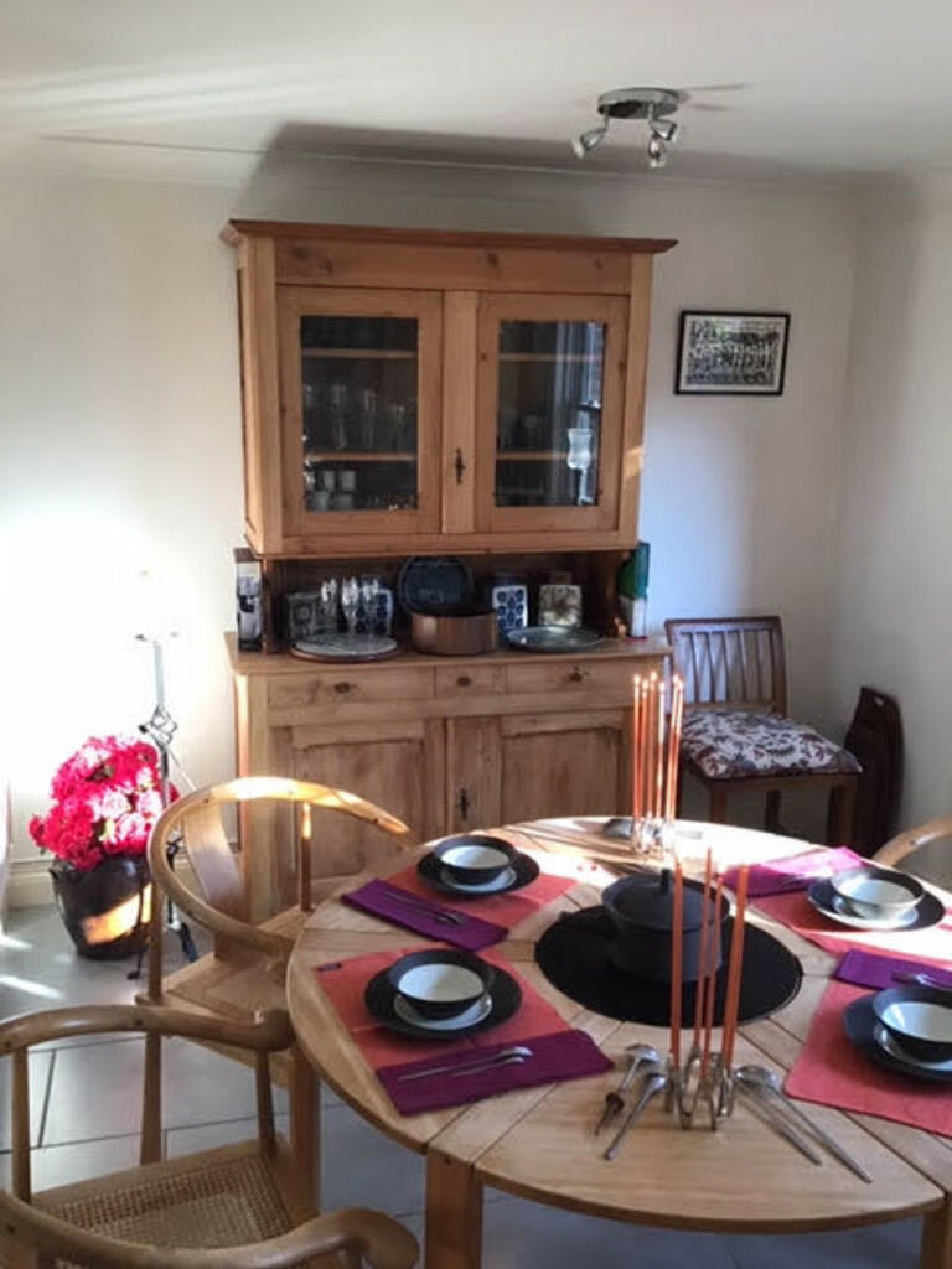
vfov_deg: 58.4
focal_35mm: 31
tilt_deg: -12.5
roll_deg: -1.1
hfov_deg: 45.4
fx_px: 1137
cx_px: 476
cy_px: 634
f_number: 2.4
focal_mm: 3.3
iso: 40
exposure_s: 1/33
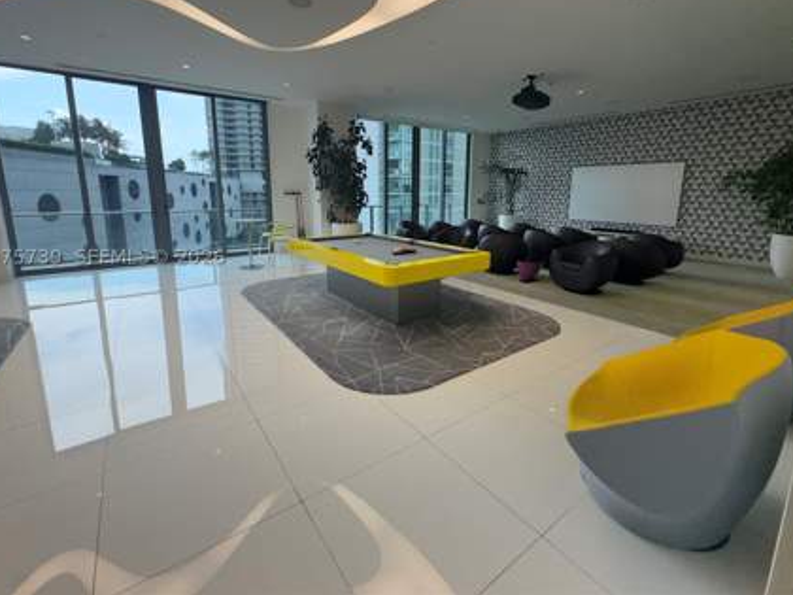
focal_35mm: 16
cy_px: 257
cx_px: 398
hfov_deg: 94.5
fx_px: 367
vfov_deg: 77.7
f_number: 2.2
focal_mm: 2.22
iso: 80
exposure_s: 1/120
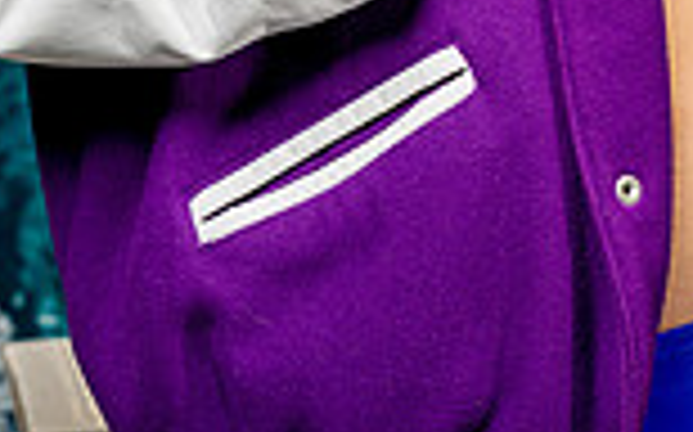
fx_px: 2812
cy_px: -572
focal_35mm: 149
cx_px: 495
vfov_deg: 8.2
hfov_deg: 14.0
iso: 640
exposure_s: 1/250
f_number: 6.3
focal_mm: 50
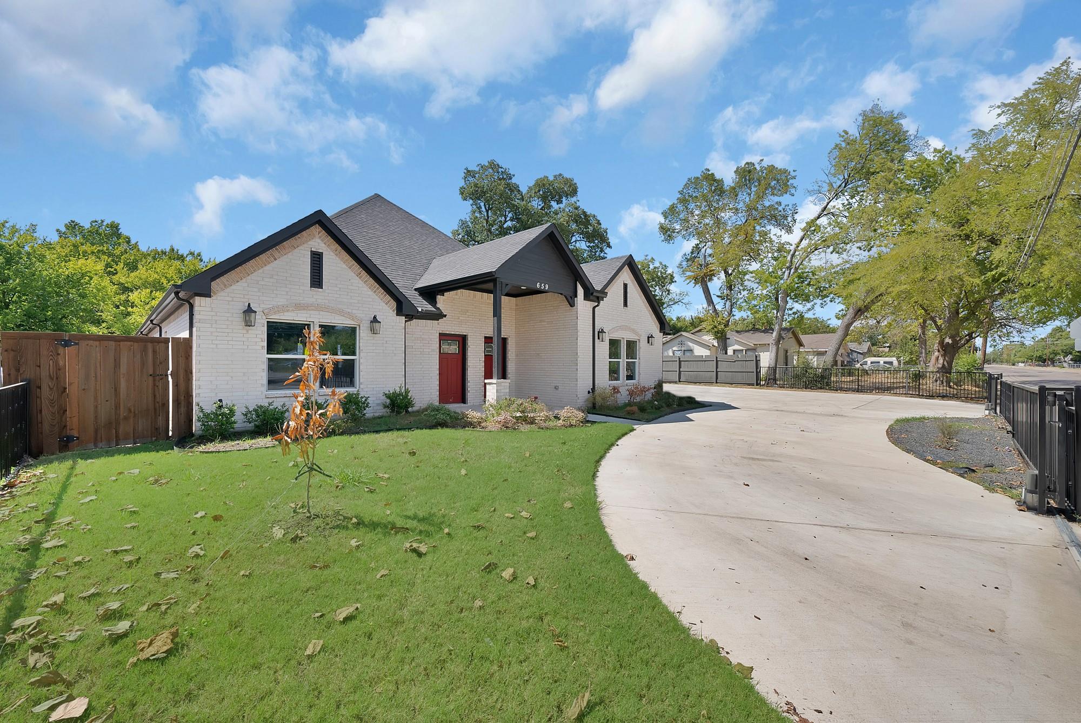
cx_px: 540
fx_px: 391
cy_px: 362
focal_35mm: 13
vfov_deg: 85.5
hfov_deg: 108.3
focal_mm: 13
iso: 640
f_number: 9
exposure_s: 1/200
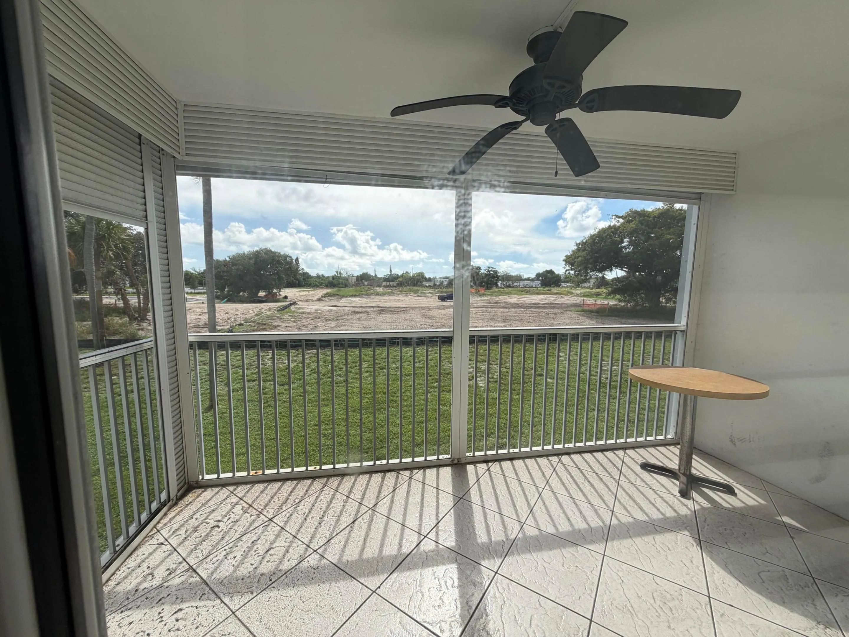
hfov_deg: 102.1
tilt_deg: -6.3
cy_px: 318
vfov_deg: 85.7
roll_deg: +0.5
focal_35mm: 14
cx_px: 424
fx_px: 343
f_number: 2.2
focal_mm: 2.22
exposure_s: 1/770
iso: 40
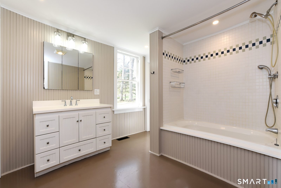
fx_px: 109
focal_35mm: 14
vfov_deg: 81.3
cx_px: 140
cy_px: 94
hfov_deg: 104.2
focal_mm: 14
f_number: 5.6
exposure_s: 1/125
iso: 400
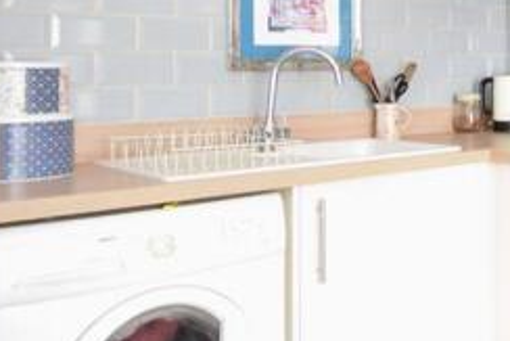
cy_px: 72
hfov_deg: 30.1
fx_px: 742
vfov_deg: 25.5
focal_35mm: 52
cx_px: 663
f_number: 5.6
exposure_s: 1/3
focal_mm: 13
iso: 400
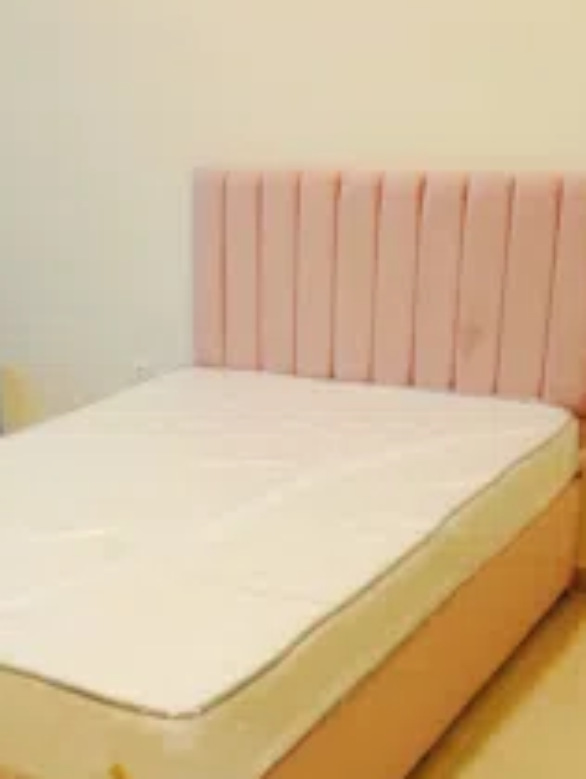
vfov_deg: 35.4
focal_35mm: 53
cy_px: 582
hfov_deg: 27.3
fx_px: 1194
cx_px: 156
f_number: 1.8
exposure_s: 1/33.3
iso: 232
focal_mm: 3.98
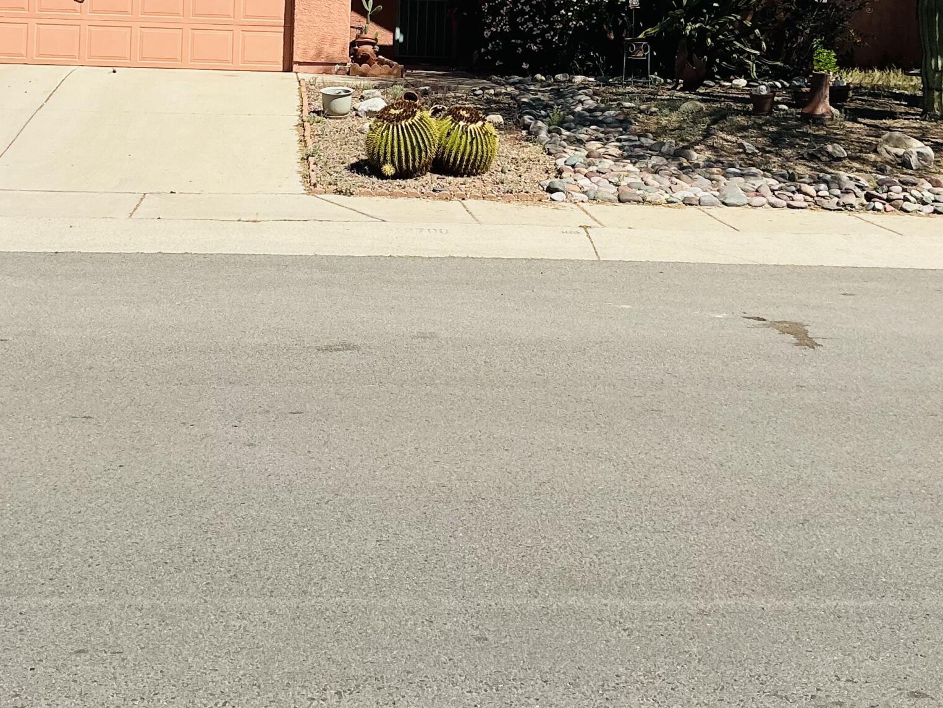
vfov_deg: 24.7
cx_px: 433
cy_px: 33
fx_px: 1553
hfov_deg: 33.8
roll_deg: -1.3
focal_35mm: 57
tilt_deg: -0.3
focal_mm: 3
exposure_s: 1/2320
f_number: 1.8
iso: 25
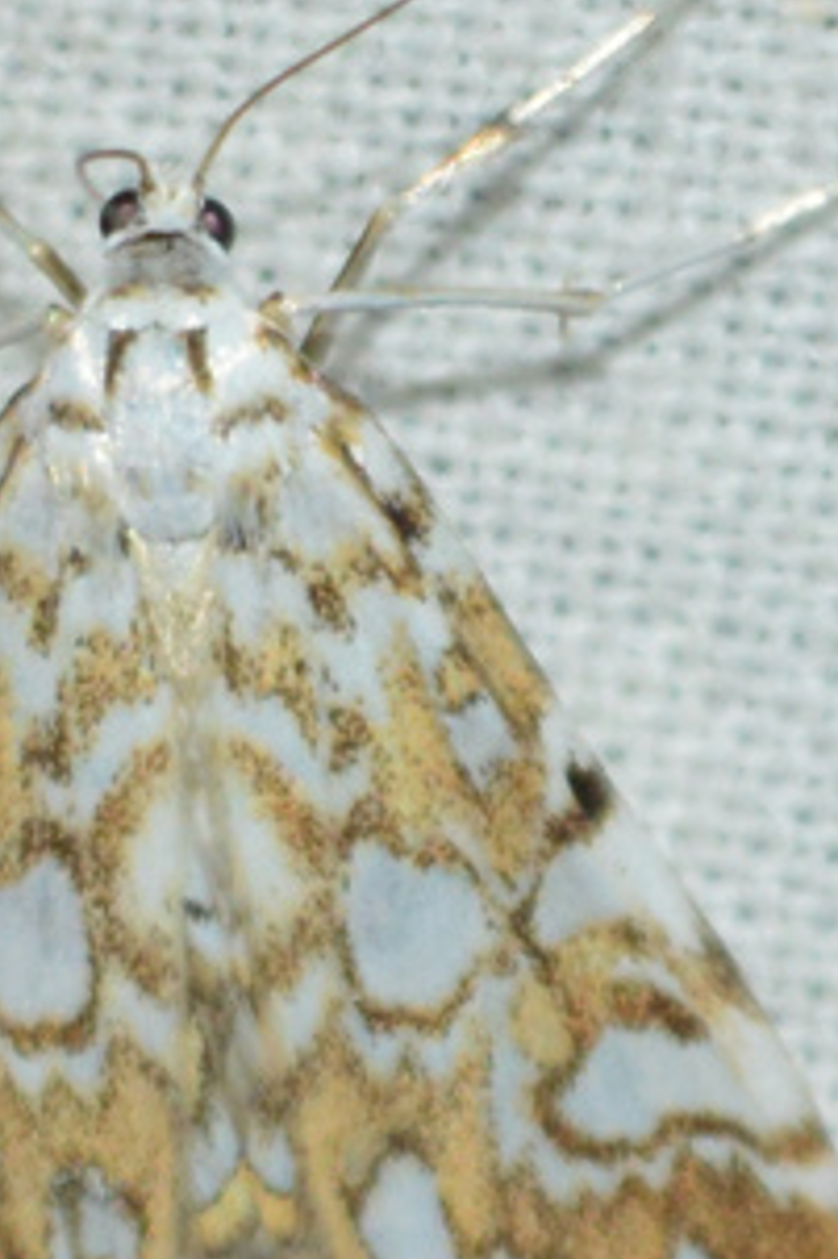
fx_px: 6119
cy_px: 767
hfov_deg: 7.8
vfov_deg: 11.7
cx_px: 275
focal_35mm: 175
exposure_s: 1/60
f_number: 5.6
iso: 900
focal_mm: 55
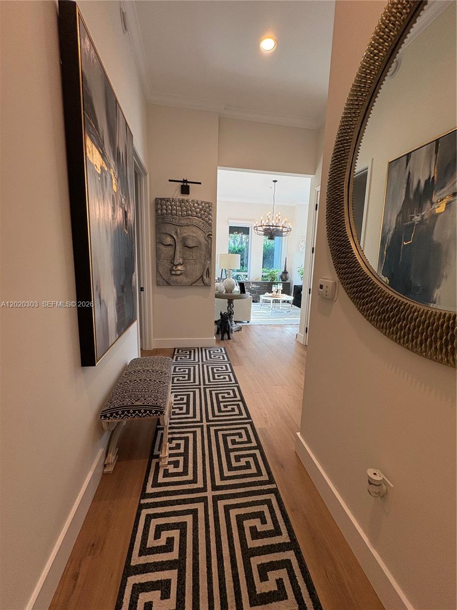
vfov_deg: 102.1
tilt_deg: -8.3
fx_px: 246
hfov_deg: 85.7
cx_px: 228
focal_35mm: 14
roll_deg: -1.5
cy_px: 305
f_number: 2.2
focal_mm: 2.22
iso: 125
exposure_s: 1/120
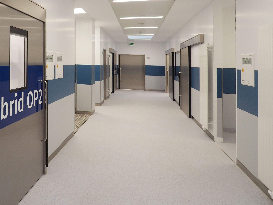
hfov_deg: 55.3
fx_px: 244
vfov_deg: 44.1
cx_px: 65
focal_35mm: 31
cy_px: 54
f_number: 4
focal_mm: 9
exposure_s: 1/60
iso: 320
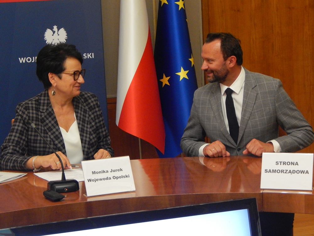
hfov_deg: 20.9
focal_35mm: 94
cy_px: 118
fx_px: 853
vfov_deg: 15.7
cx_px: 157
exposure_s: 1/60
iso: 800
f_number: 4.4
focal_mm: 16.6
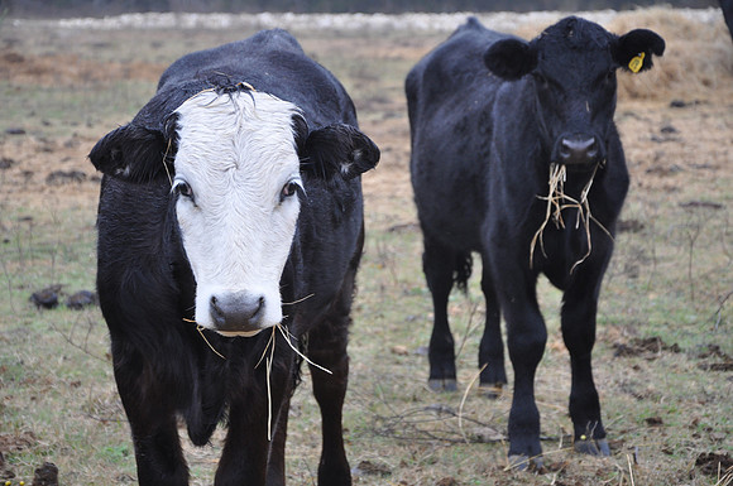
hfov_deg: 18.2
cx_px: 366
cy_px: 243
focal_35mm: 112
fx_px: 2287
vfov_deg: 12.1
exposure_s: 1/60
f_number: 5.3
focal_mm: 75
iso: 640
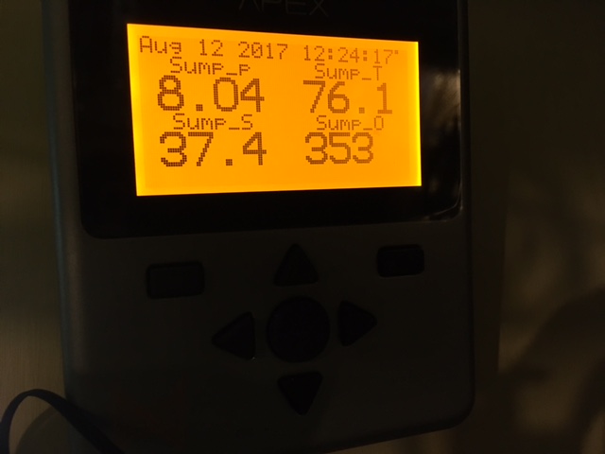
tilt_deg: +12.9
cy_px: 227
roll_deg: +4.1
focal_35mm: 29
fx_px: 507
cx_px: 302
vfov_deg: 48.2
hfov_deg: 61.7
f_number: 2.2
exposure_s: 1/17
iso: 200
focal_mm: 4.15
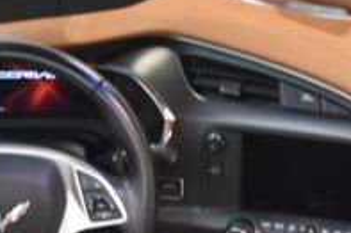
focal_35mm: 166
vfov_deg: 8.2
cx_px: 326
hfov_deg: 12.3
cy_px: 242
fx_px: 1617
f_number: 4.2
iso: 3200
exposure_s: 1/80
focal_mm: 34
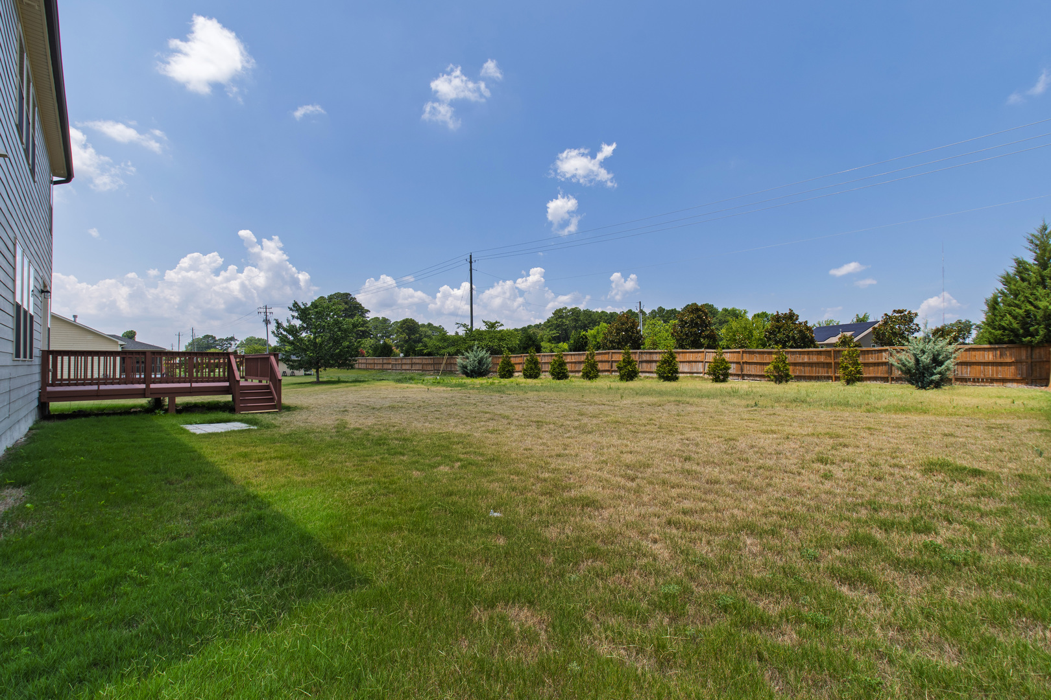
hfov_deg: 100.4
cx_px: 526
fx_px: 438
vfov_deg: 77.3
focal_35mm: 15
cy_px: 350
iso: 100
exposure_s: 1/200
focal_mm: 10
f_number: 8
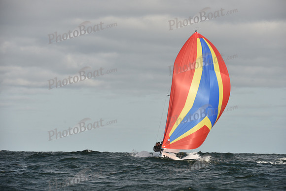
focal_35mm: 200
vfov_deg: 6.9
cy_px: 96
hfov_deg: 10.3
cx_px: 143
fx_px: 1589
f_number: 6.3
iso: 320
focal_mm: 200
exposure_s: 1/1600
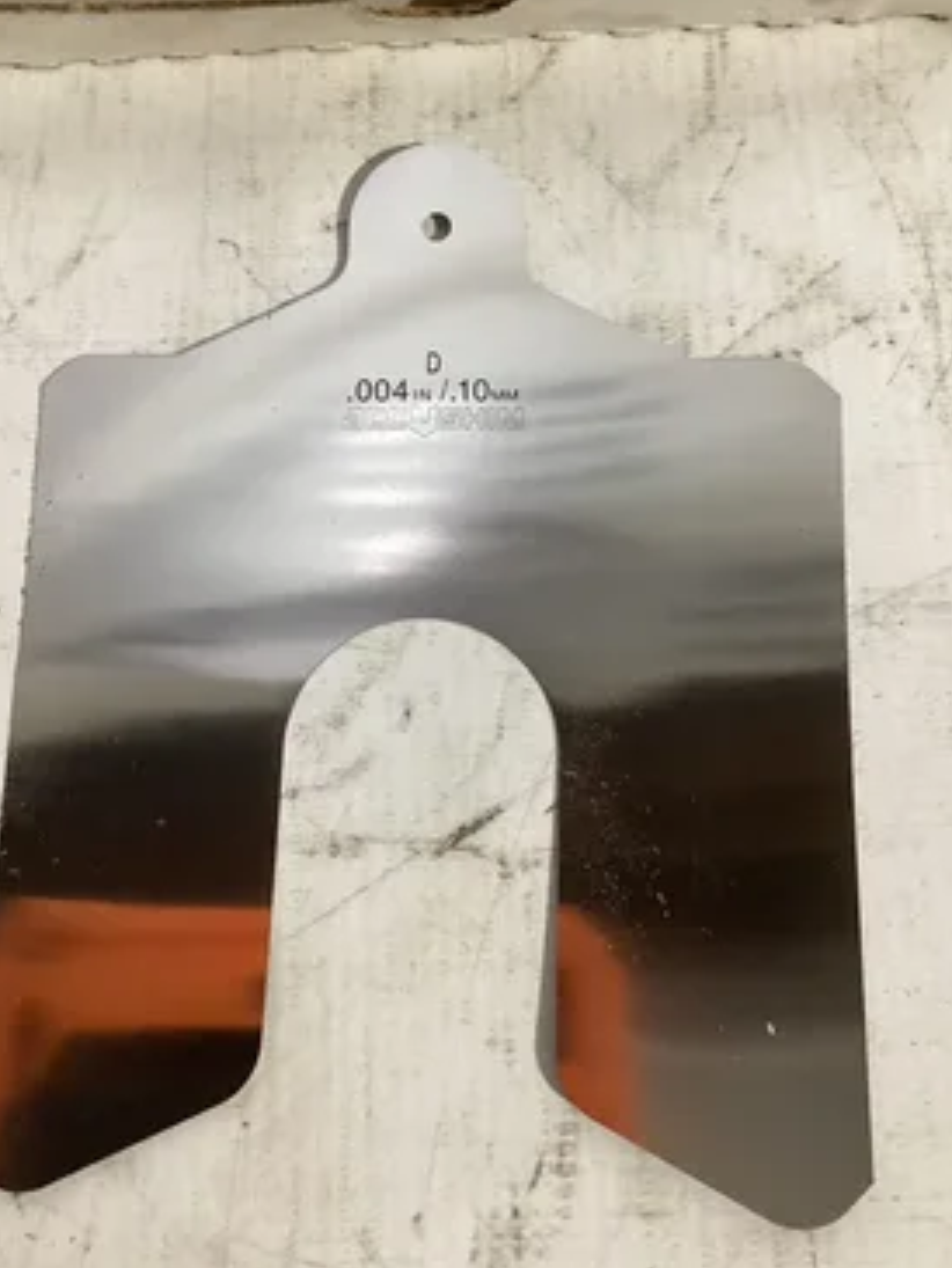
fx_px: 1246
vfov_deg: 53.9
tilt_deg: -75.6
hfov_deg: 41.8
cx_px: 459
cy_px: 636
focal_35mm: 34
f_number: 2.4
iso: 320
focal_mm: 3.3
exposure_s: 1/50
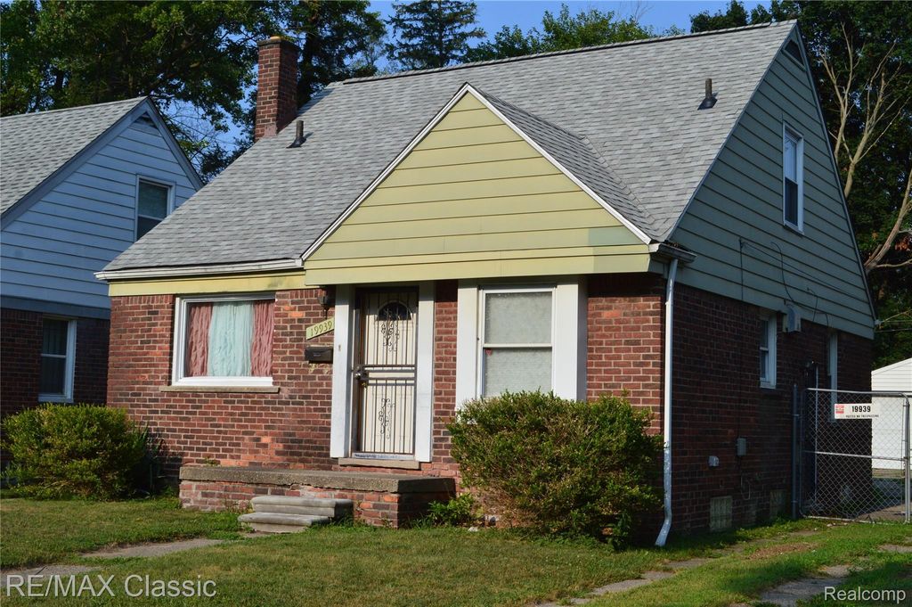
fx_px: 1291
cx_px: 456
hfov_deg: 38.9
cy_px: 304
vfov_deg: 26.4
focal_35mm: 51
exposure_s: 1/400
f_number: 11
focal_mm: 34
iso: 400
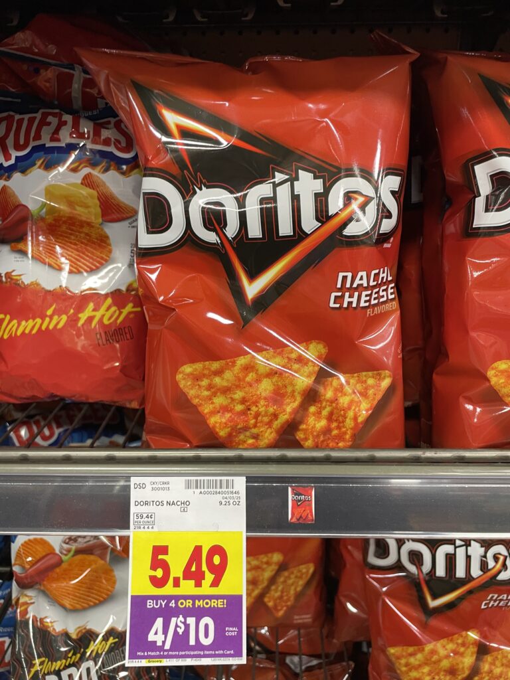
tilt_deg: -23.9
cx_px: 255
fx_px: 511
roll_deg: -0.3
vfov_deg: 67.3
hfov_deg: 53.1
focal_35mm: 26
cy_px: 340
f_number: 1.6
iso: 200
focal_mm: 4.2
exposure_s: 1/60
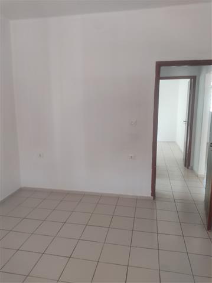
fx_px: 213
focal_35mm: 26
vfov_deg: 67.4
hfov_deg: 53.0
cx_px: 106
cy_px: 142
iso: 560
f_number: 1.79
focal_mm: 4.74
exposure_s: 1/30
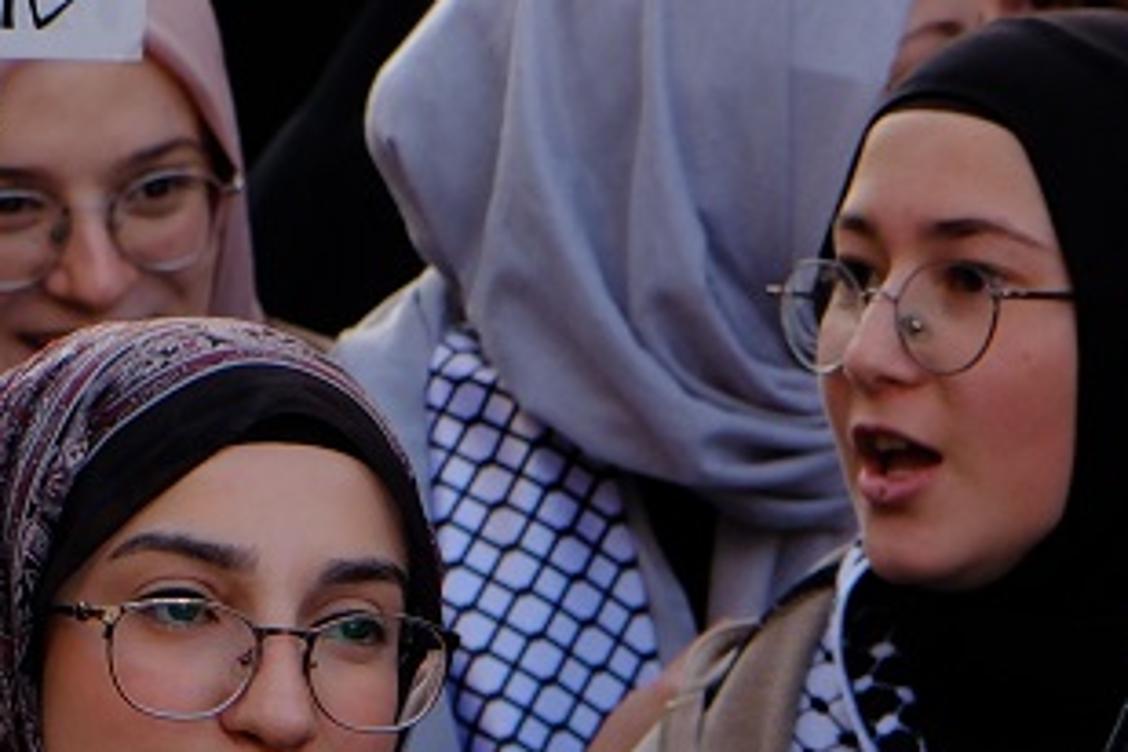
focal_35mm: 531
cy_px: 161
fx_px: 16637
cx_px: -237
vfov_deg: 2.6
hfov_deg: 3.9
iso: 400
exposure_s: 1/200
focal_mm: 80
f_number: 4.5
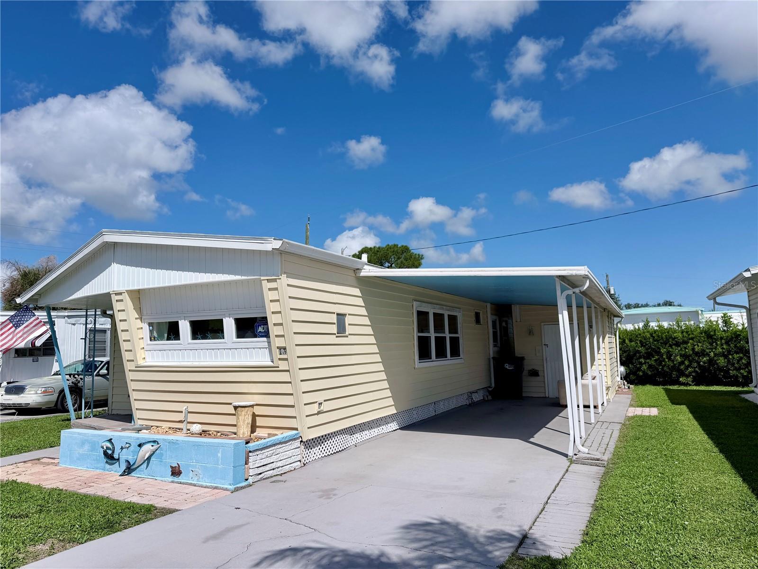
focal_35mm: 24
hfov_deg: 71.6
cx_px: 379
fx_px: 526
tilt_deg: +5.8
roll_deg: +2.1
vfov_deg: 56.8
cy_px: 284
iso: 80
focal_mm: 6.76
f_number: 1.78
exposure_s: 1/11905
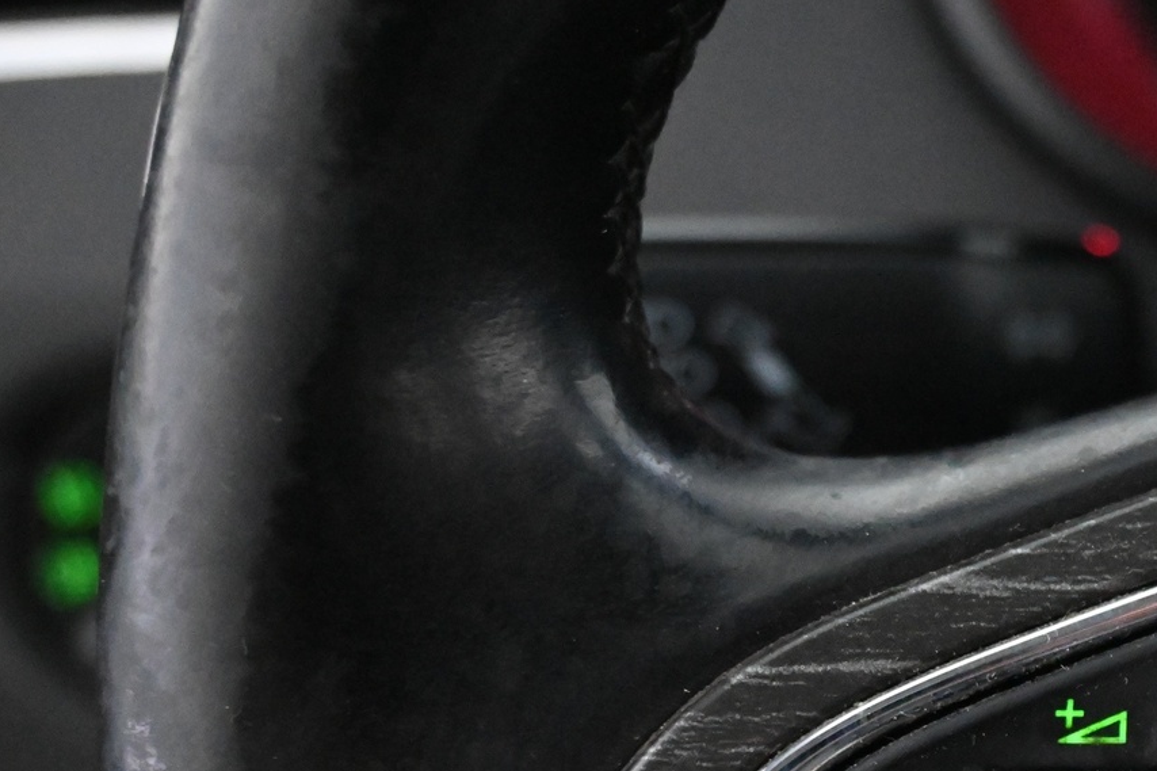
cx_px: 1084
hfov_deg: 26.3
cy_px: 699
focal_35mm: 74
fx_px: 2378
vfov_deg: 18.1
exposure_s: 1/40
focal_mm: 26
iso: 9000
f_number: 4.5
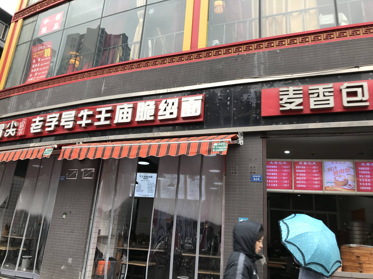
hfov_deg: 63.4
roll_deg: -5.0
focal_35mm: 28
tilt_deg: +18.9
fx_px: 302
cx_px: 186
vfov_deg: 49.7
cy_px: 140
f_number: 1.8
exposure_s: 1/121
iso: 20
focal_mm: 3.99
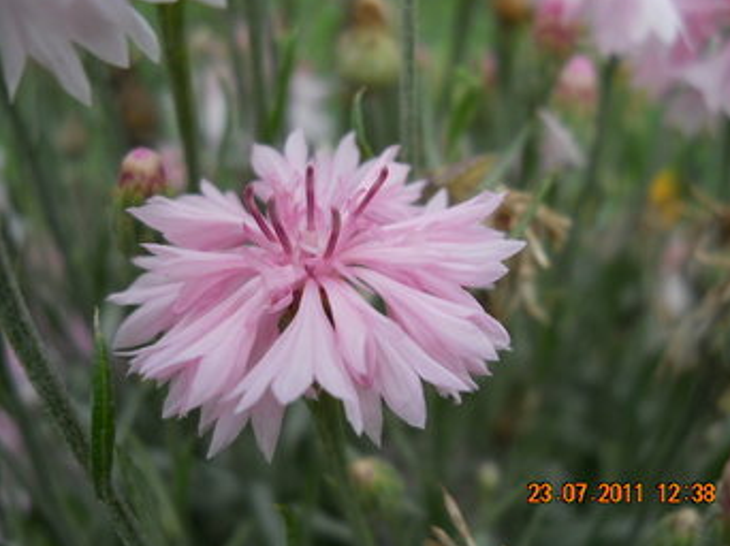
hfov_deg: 44.8
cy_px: 272
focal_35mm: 42
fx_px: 885
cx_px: 371
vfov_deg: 34.3
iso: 80
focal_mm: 6.72
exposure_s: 1/320
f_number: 3.1
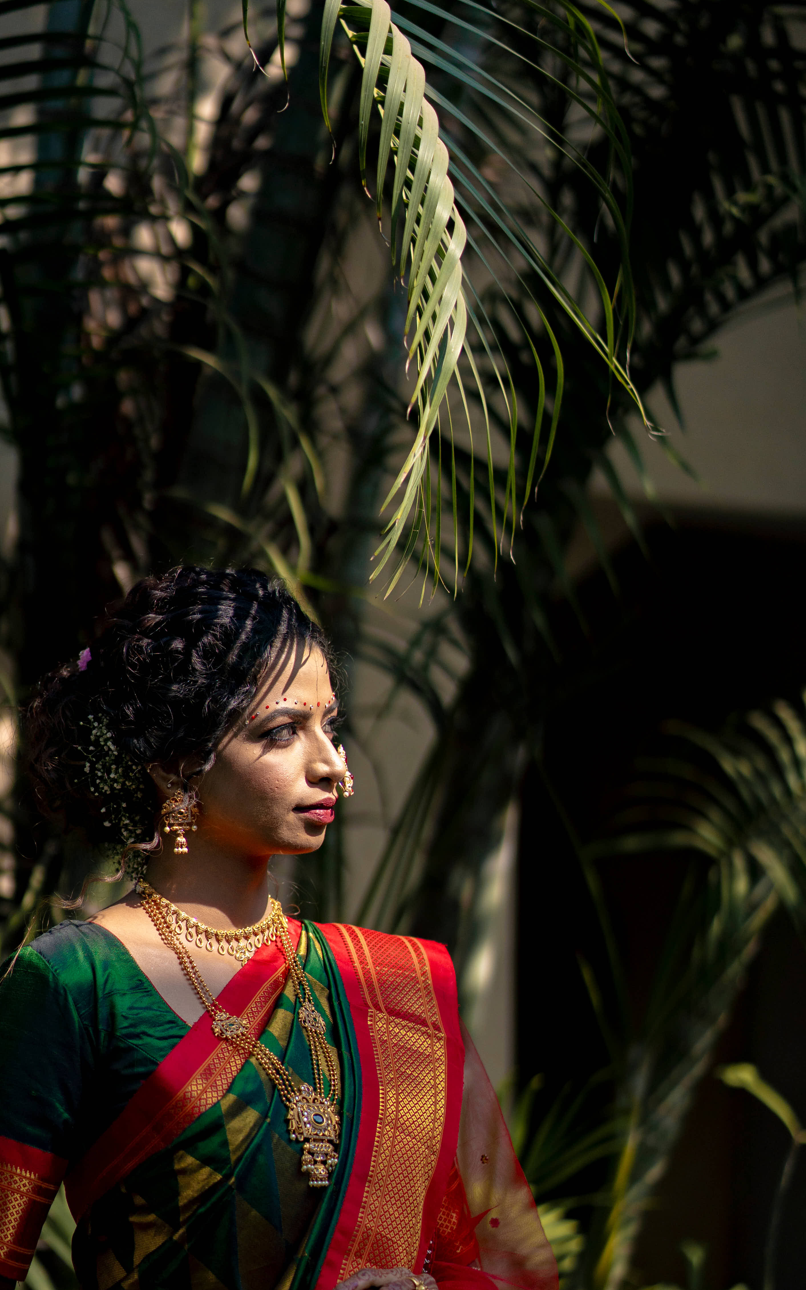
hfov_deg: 11.4
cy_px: 798
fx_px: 4042
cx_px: 247
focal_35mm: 115
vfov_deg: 18.1
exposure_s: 1/4000
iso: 125
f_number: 1.8
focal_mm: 85
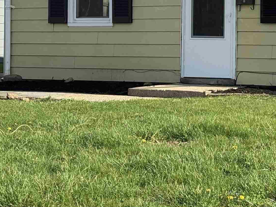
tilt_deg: +0.0
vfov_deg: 11.2
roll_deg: -0.4
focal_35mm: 131
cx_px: 363
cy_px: 18
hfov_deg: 14.4
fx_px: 1044
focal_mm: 6.76
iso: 64
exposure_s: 1/2252
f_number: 1.78
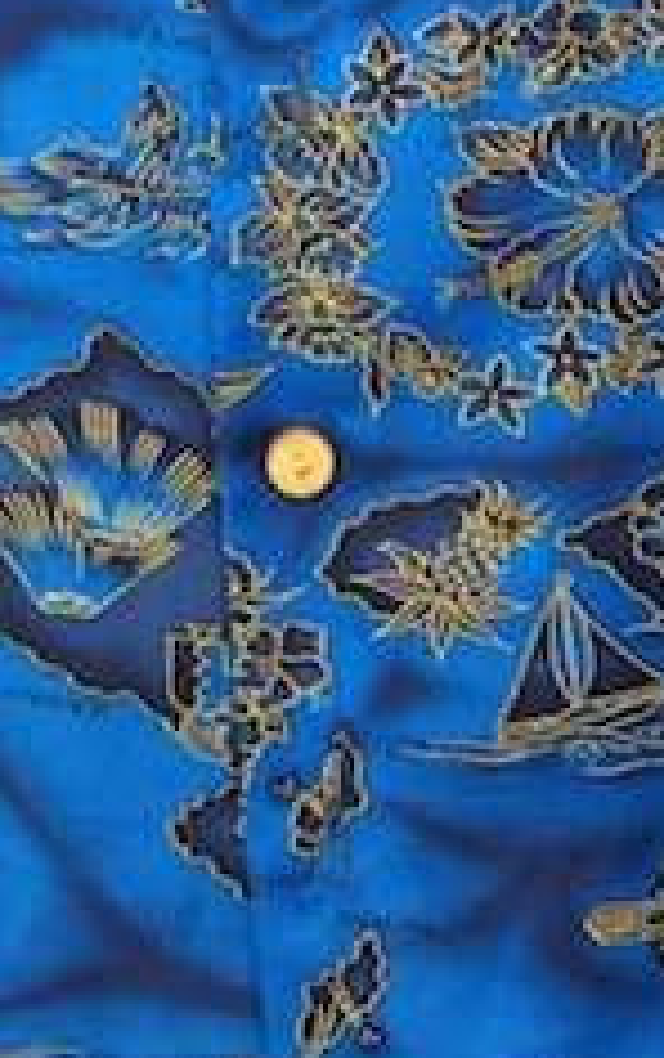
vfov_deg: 19.1
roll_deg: +0.4
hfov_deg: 12.6
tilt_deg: -8.0
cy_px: -130
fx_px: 3004
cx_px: 265
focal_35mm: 104
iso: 64
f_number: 2.2
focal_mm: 4.15
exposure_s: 1/15
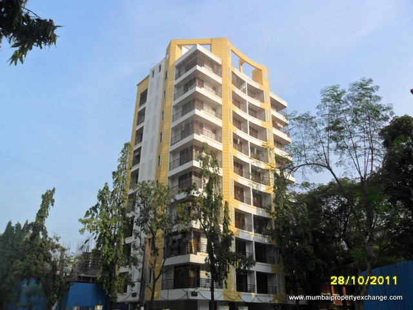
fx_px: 322
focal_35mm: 27
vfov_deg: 51.4
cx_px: 206
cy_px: 155
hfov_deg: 65.3
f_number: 3.5
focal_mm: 4.9
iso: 100
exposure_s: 1/1000
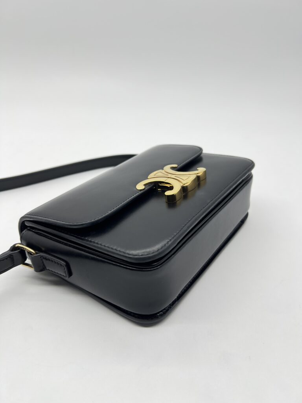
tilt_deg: -29.3
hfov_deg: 53.1
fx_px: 302
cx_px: 151
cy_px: 202
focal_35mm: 26
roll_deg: -0.7
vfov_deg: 67.3
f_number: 1.5
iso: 40
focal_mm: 5.7
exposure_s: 1/173
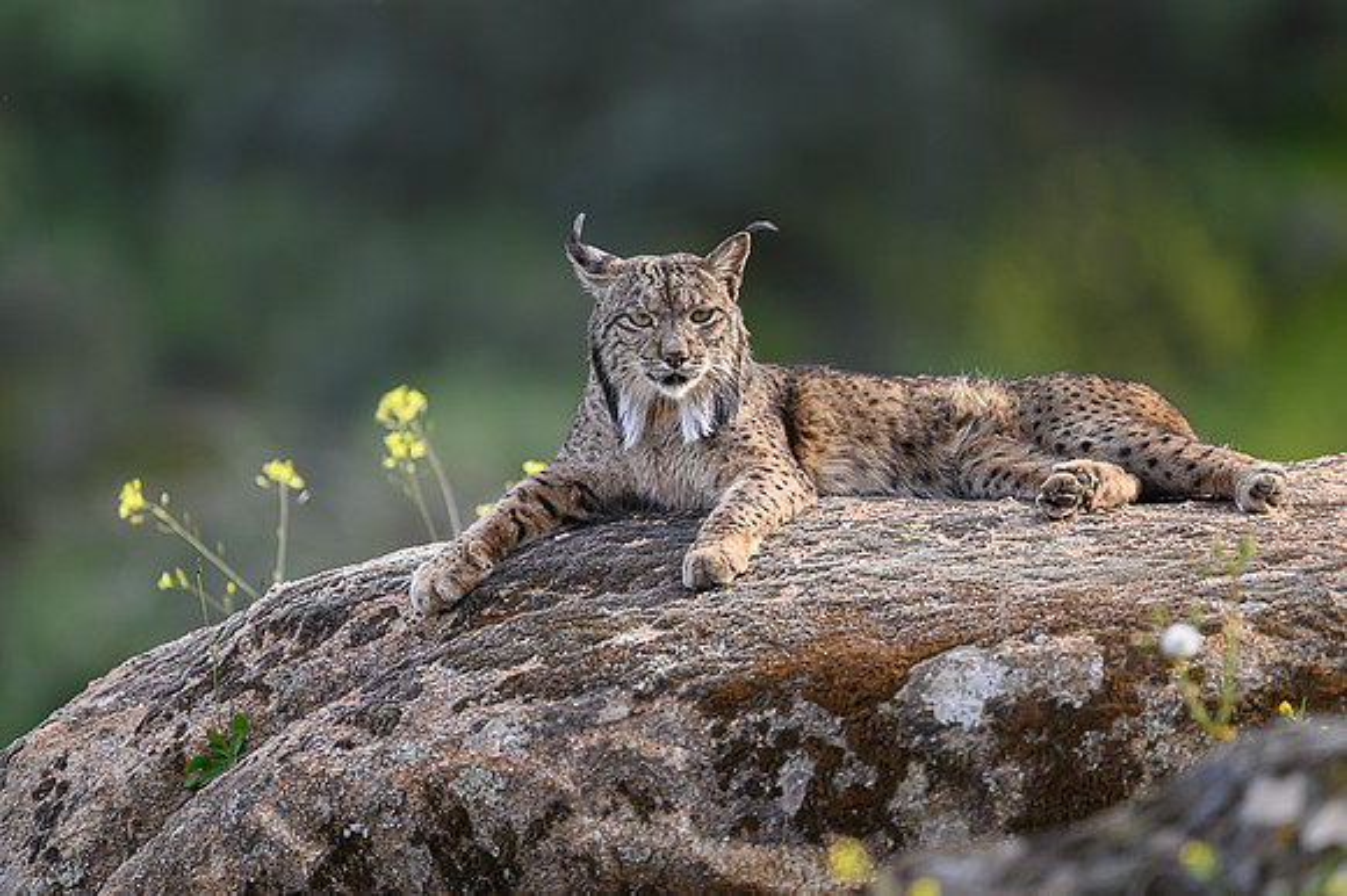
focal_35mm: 591
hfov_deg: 3.5
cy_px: 423
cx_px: 650
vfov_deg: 2.3
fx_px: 22091
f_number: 4
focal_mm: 560
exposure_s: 1/1250
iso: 640
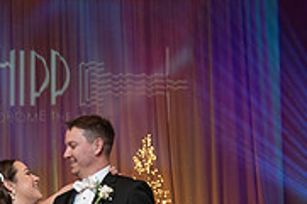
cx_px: 39
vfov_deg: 14.0
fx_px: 792
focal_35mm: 93
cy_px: 269
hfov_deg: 21.5
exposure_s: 1/100
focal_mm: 28
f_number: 4
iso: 2000
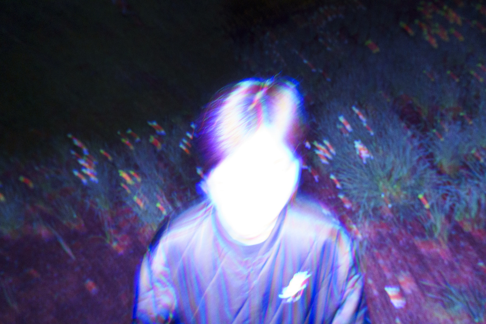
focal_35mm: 27
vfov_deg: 47.9
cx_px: 243
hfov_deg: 67.4
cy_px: 162
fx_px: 364
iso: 6400
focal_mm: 18
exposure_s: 1/2.5
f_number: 6.3
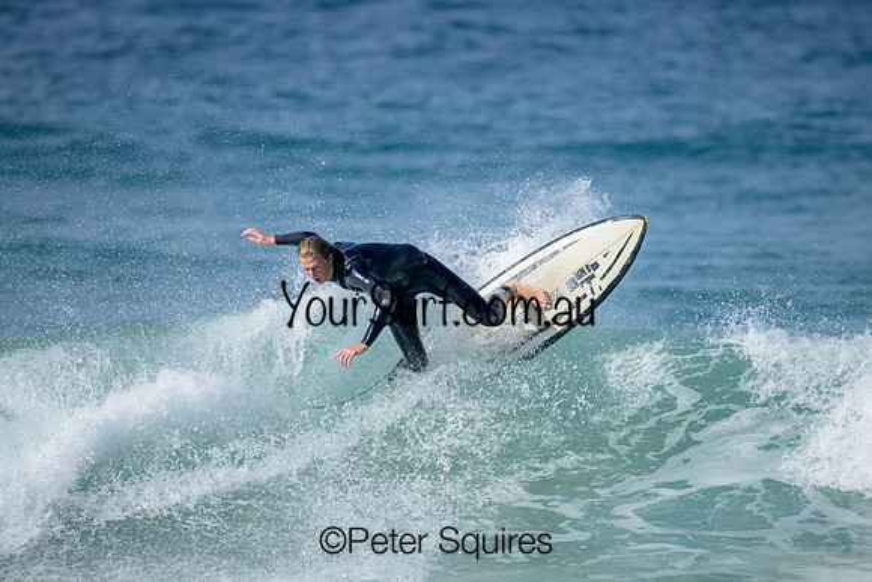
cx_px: 436
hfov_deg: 2.6
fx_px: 19381
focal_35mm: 800
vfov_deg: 1.7
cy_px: 291
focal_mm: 800
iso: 450
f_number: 6.3
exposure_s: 1/2500
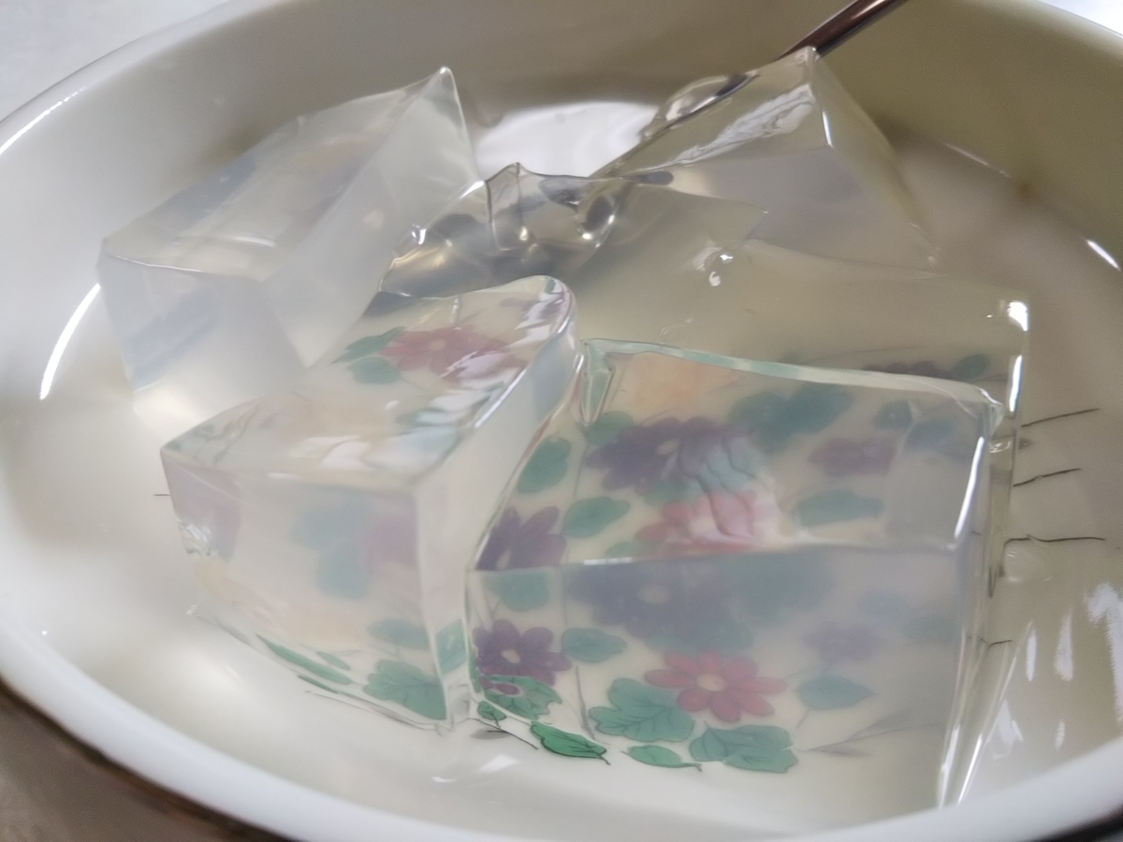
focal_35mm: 30
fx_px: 973
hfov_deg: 60.0
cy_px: 421
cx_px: 562
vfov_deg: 46.8
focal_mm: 4
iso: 40
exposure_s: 1/40
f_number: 2.2
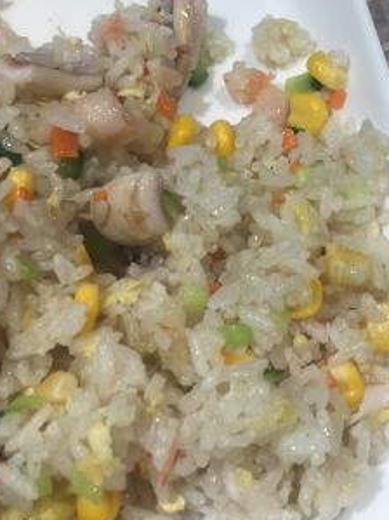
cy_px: 146
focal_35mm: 68
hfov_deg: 20.8
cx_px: 404
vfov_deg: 28.3
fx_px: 1020
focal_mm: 4.15
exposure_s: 1/50
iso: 25
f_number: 2.2
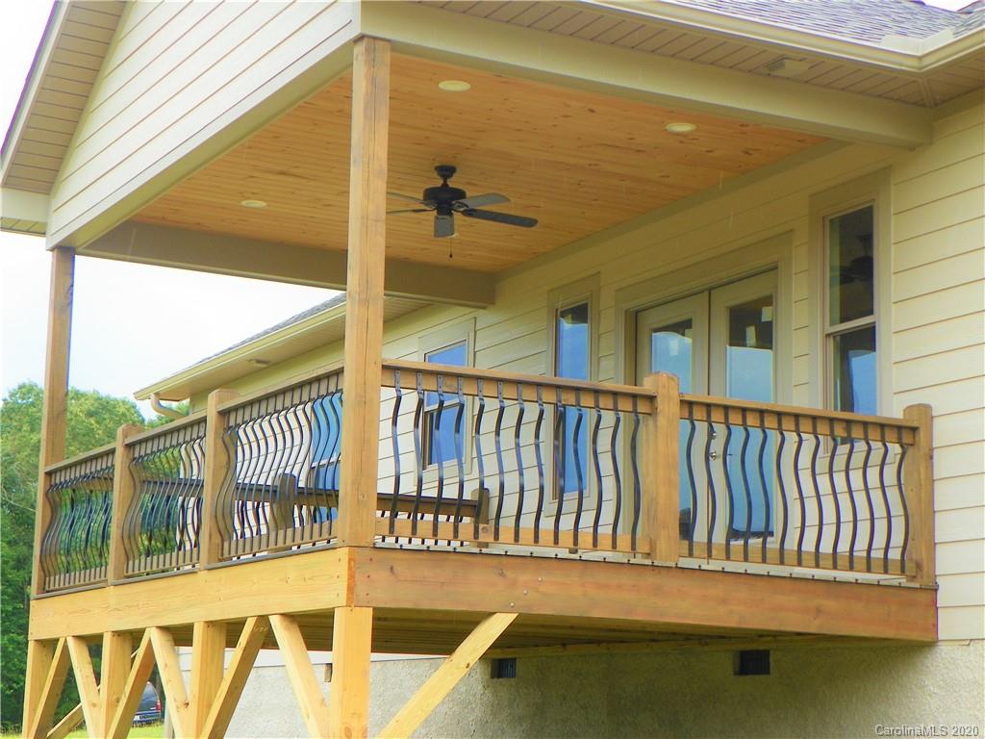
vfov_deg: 20.7
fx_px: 2020
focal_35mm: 71
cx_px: 492
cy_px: 370
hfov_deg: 27.4
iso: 64
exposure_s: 1/125
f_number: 3.5
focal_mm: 12.6
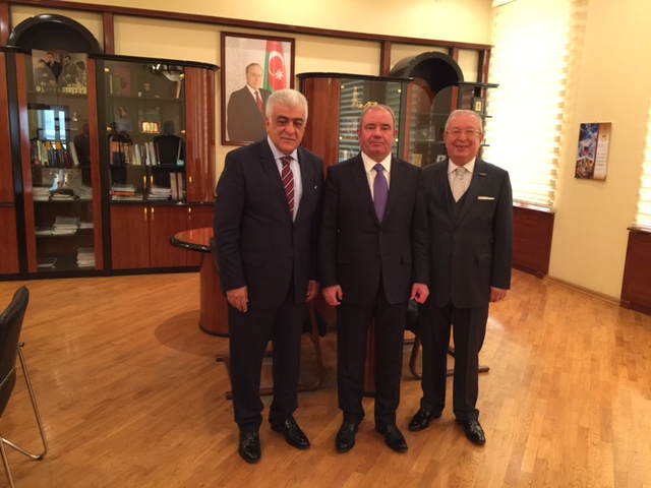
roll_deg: -3.6
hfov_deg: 61.7
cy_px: 244
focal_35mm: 29
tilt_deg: -10.5
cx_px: 326
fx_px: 545
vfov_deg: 48.2
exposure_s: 1/17
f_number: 2.2
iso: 125
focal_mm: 4.15
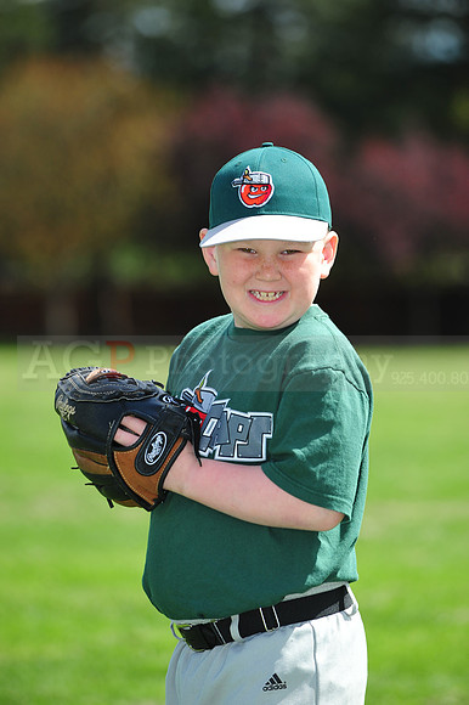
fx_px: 3913
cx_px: 234
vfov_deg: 10.3
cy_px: 352
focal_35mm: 200
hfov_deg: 6.9
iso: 400
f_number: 5
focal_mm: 200
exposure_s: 1/1600
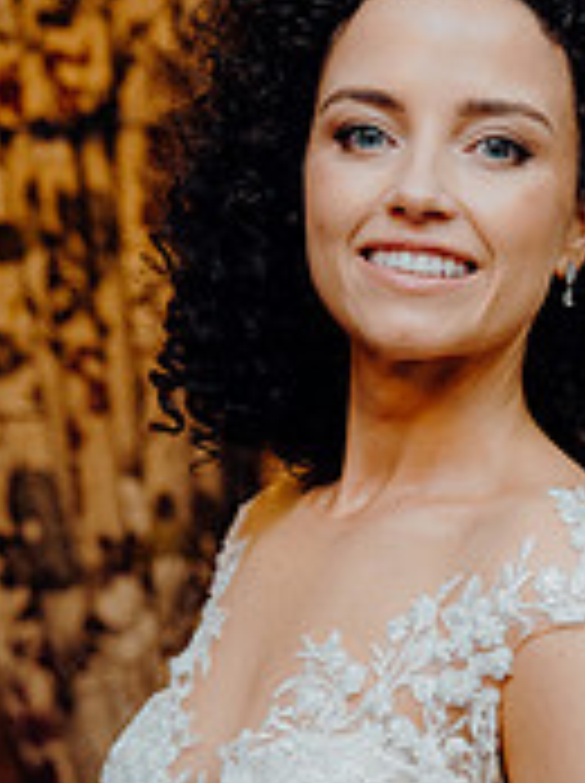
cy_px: 770
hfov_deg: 13.5
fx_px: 2417
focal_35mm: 107
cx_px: 648
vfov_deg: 18.0
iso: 2500
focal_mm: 43
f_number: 3.5
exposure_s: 1/160
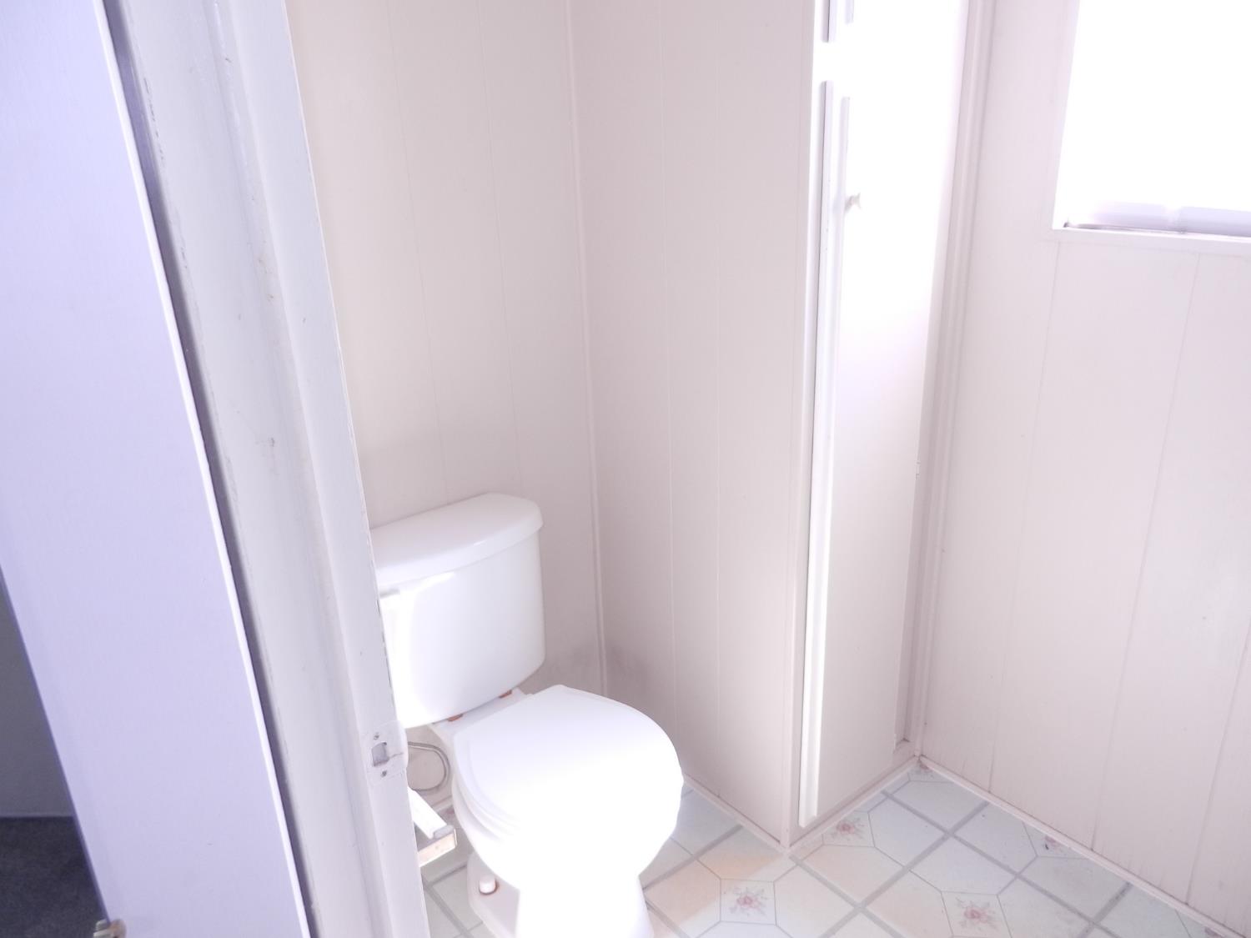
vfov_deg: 54.9
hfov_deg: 69.4
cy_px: 469
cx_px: 626
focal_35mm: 25
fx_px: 903
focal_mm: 4.5
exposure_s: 1/30
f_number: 3.5
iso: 160
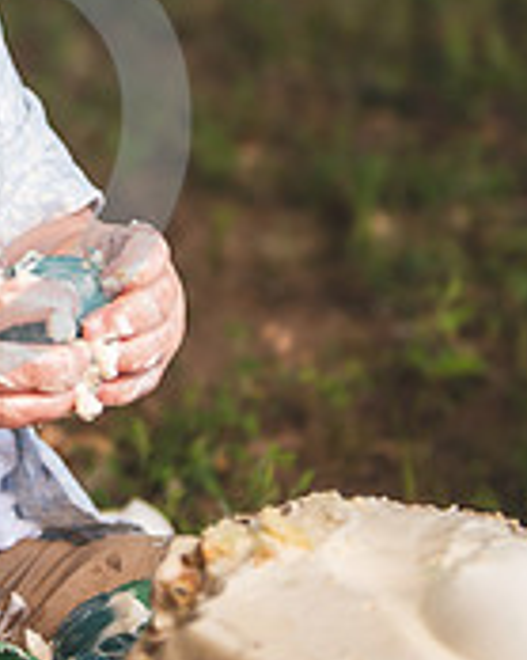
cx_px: -254
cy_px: -51
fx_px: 3181
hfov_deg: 9.2
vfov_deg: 11.7
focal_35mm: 163
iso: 100
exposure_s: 1/800
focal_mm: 52
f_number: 2.8
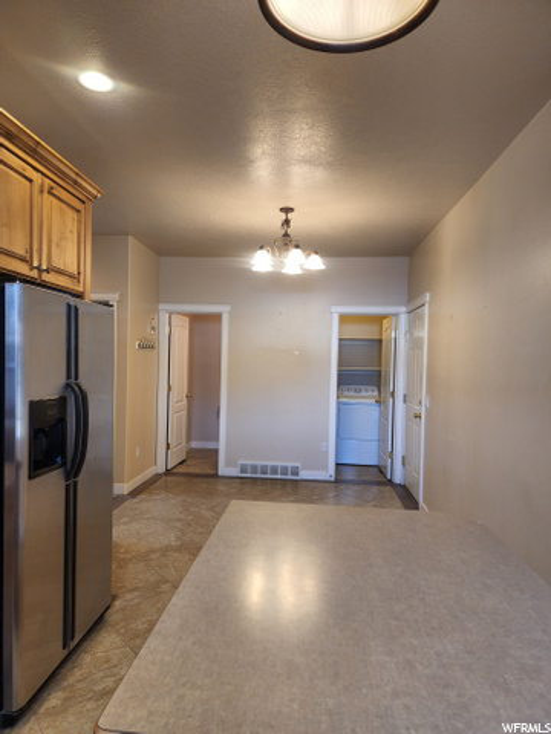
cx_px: 276
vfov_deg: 73.9
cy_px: 367
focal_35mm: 23
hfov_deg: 58.9
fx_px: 488
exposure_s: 1/120
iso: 200
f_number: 1.8
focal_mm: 6.4
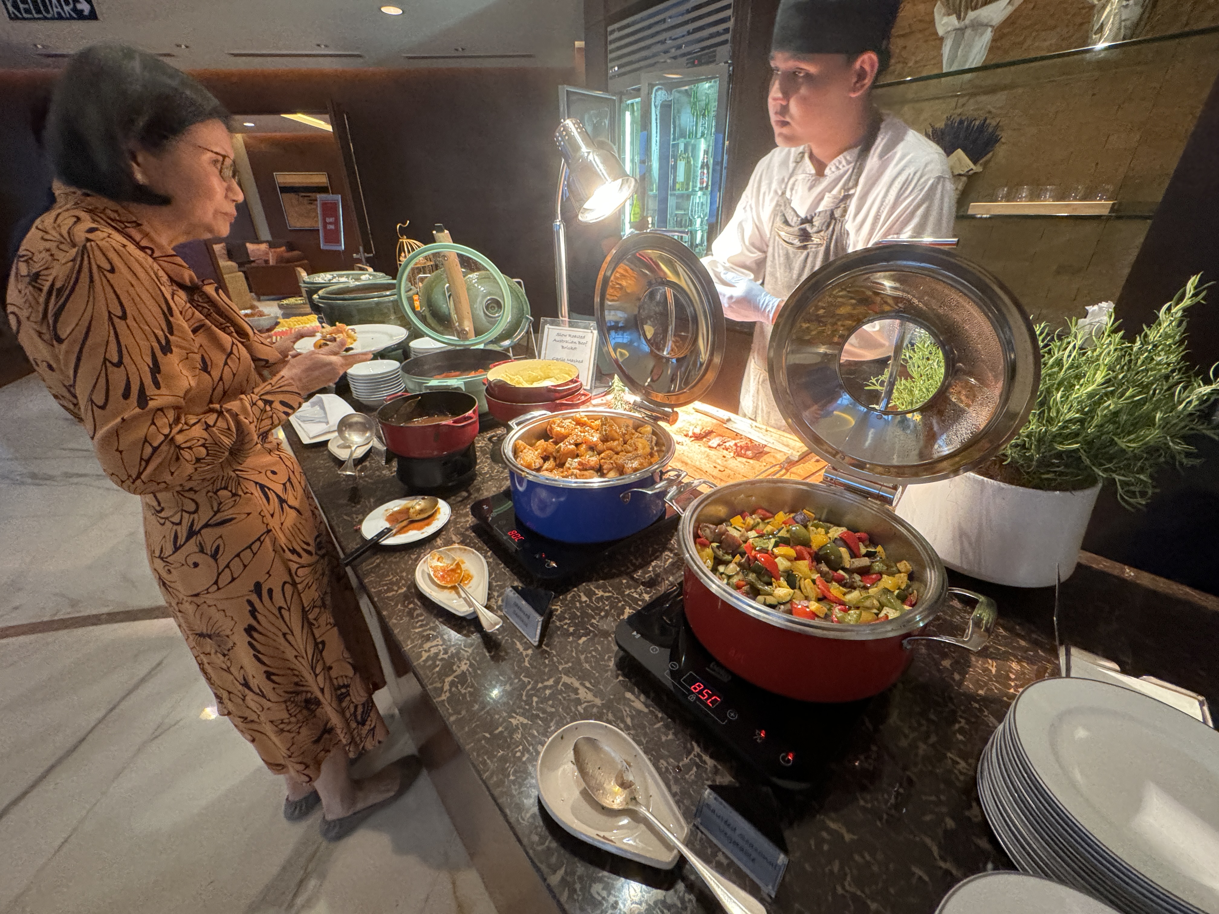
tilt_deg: -28.6
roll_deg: +0.0
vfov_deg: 85.7
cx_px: 610
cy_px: 457
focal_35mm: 14
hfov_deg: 102.1
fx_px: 493
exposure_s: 1/50
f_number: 2.2
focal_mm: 2.22
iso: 640
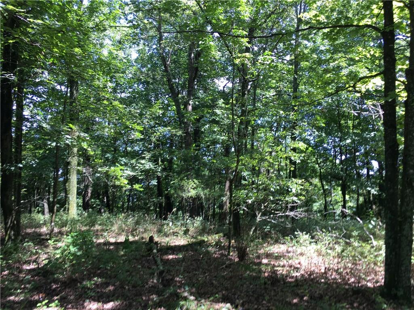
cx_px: 207
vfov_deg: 48.2
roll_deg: -0.8
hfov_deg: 61.7
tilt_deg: +5.9
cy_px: 155
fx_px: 347
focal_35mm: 29
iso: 25
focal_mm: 4.15
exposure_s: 1/120
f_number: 2.2
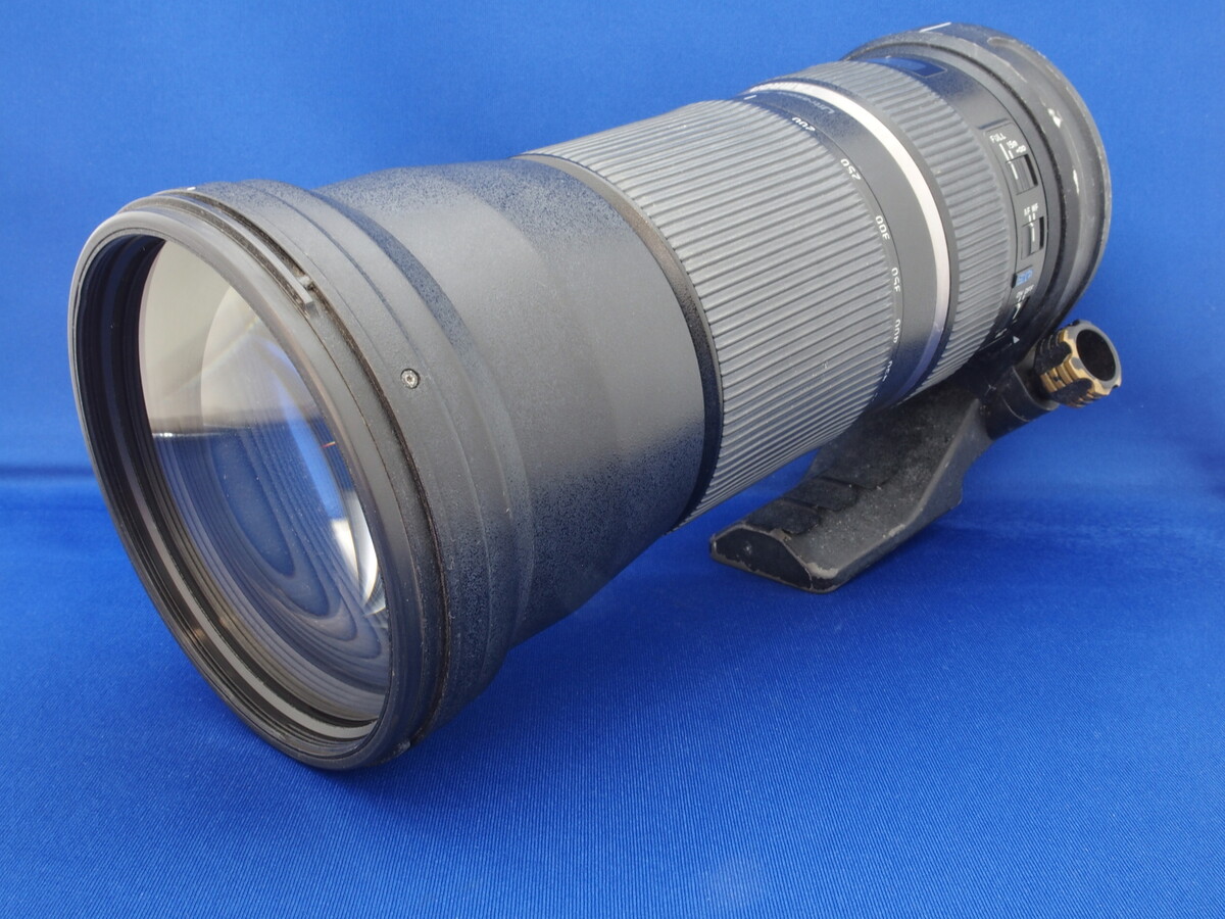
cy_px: 460
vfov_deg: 37.7
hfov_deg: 49.0
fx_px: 1345
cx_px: 612
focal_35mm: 38
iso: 100
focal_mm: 8.1
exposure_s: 2
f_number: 8
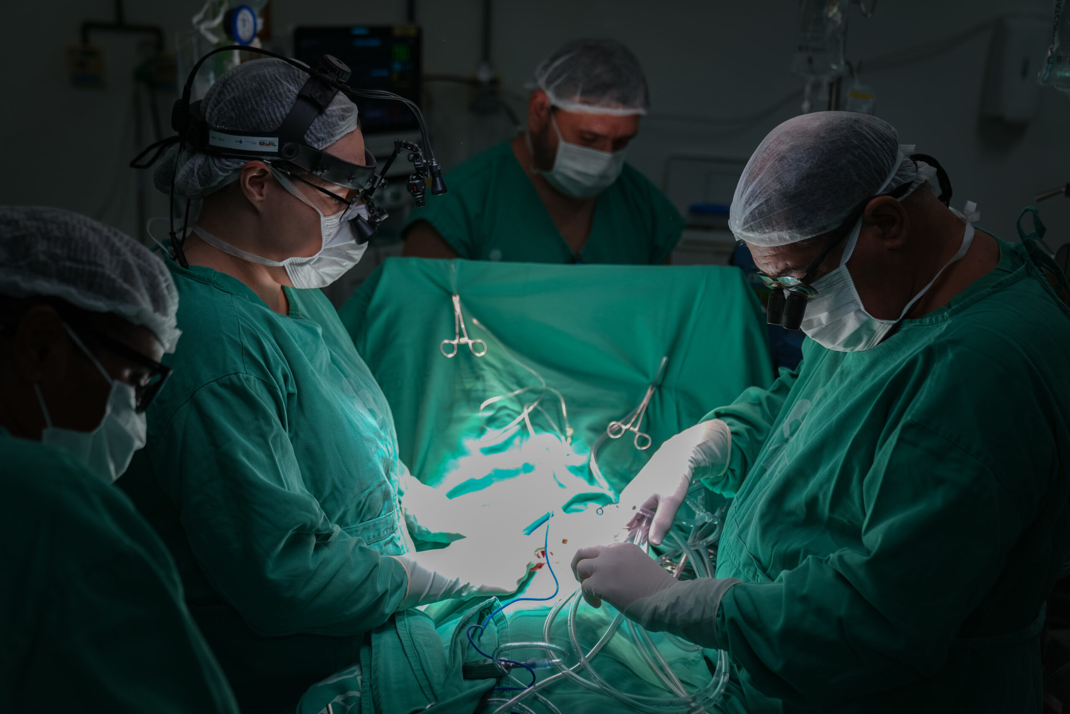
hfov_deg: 40.3
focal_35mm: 49
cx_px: 535
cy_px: 357
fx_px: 1456
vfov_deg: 27.5
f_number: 2.8
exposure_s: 1/125
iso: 64
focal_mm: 49
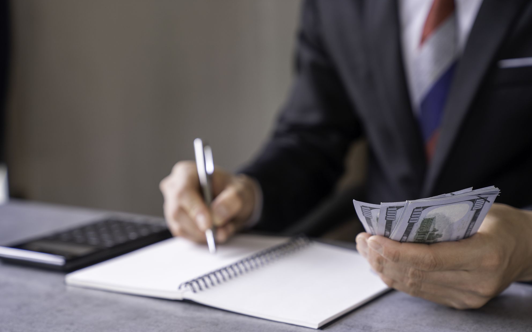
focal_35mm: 72
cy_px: 177
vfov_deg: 18.1
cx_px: 264
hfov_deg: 28.6
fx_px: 1044
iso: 200
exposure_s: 1/100
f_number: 3.5
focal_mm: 70
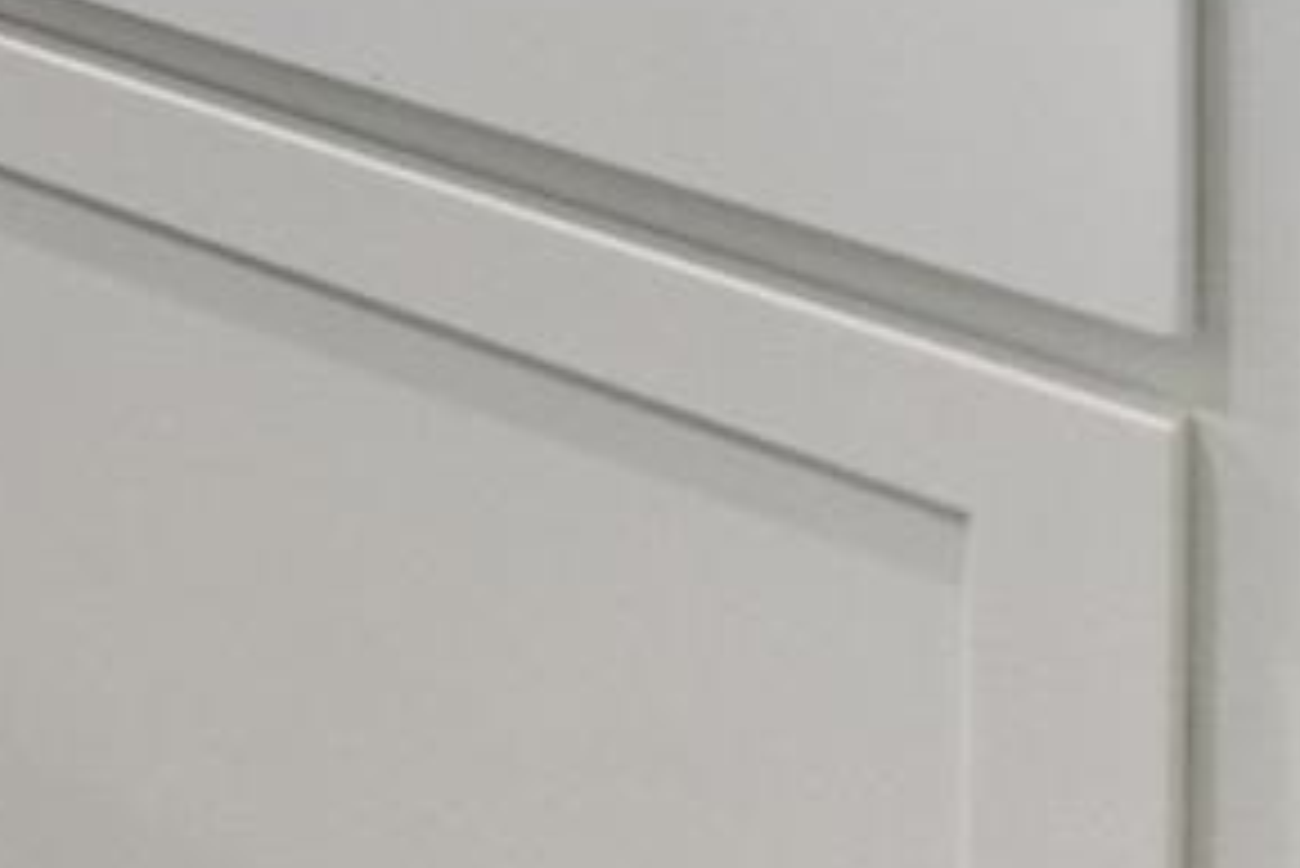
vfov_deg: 11.1
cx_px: -2191
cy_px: -1480
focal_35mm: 94
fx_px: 3396
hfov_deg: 13.0
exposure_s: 1/160
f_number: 2.8
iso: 200
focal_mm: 11.5
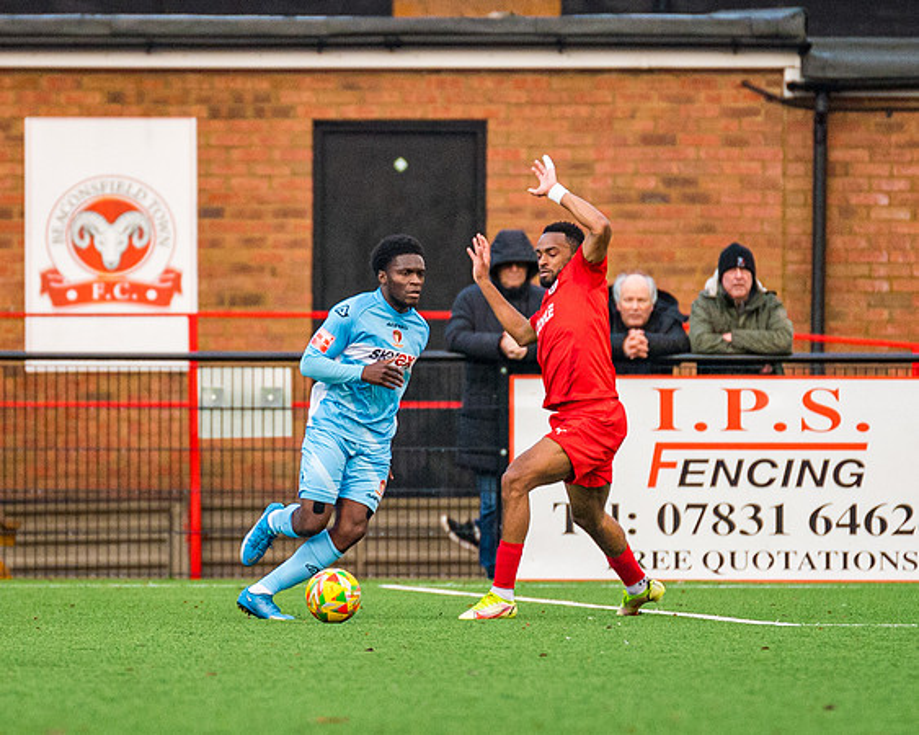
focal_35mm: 832
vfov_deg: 1.9
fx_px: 22608
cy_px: 336
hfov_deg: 2.3
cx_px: 337
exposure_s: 1/1600
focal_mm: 300
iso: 1600
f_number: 2.8
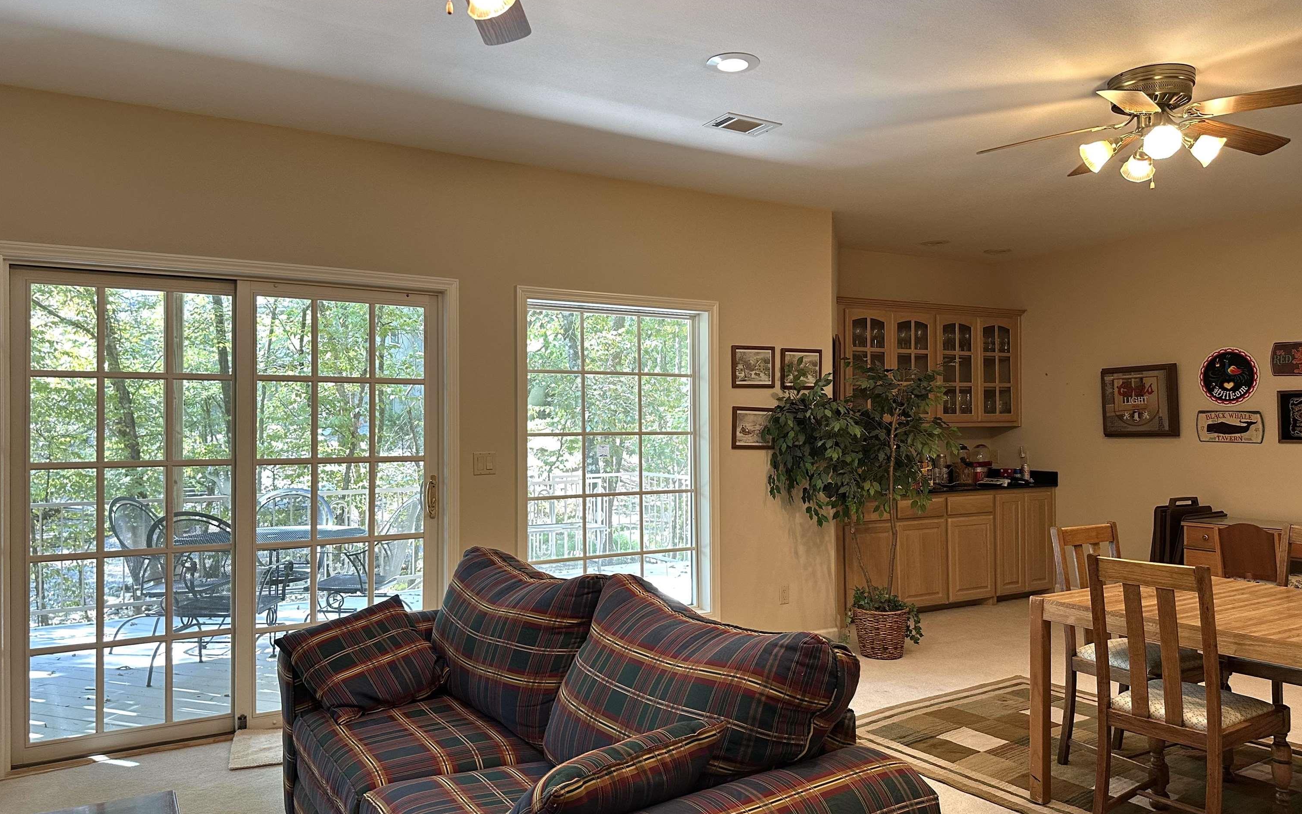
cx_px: 664
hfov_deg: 70.4
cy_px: 426
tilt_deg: +1.1
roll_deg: +0.7
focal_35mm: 26
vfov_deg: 47.6
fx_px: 923
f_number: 1.78
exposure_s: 1/120
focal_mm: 6.86
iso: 200
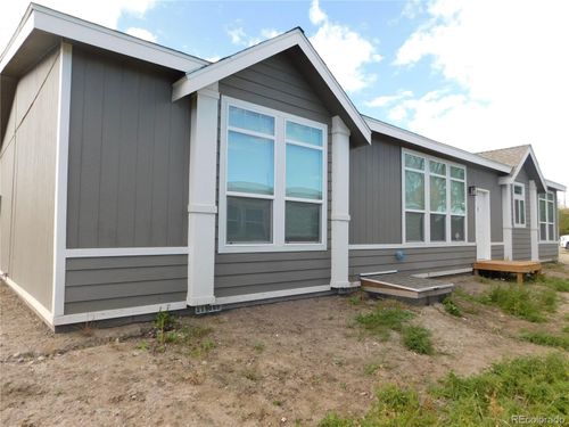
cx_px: 284
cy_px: 214
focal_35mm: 23
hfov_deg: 73.9
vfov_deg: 58.9
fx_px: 378
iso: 125
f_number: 3
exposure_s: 1/500
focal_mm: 4
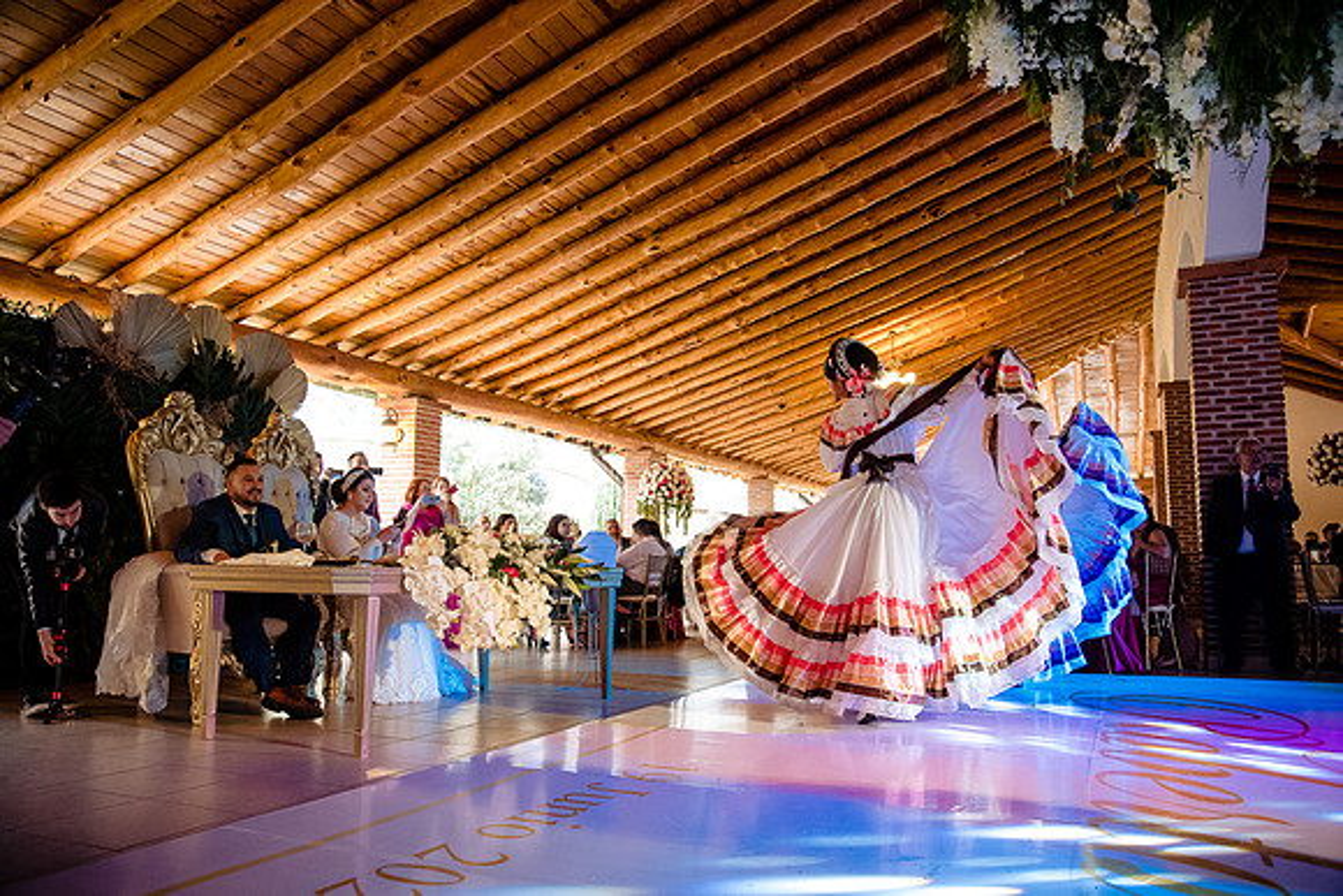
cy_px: 448
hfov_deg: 67.4
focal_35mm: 27
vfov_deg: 48.0
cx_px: 672
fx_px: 1007
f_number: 4
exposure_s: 1/250
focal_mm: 27
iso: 5000
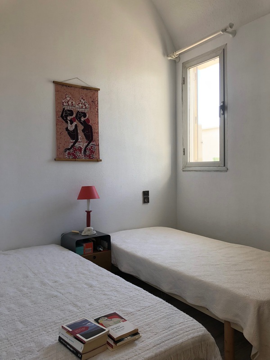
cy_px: 180
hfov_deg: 49.7
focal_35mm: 28
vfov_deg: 63.4
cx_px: 135
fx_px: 291
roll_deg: +1.7
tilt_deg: -0.9
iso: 32
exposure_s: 1/120
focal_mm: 3.99
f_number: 1.8
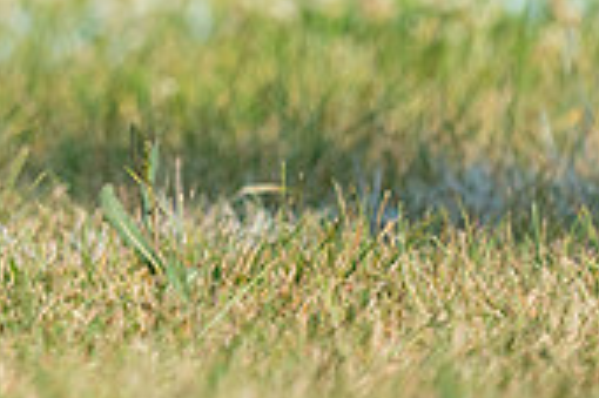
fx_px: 28724
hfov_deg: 1.2
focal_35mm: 1728
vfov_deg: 0.8
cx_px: -264
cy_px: -231
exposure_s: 1/4000
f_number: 6.3
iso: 1250
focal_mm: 506
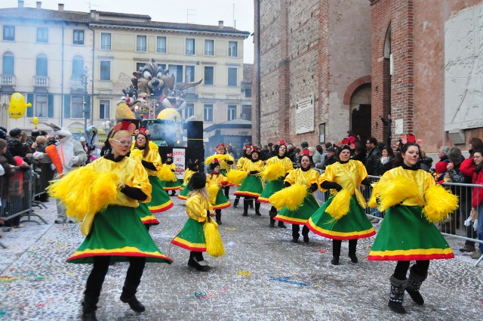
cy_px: 160
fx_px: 523
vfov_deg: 34.1
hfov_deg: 49.6
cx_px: 242
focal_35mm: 39
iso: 1600
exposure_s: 1/400
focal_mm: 26
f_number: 3.2
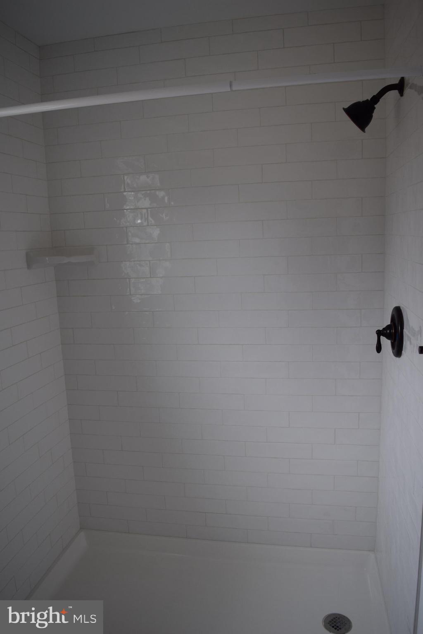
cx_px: 212
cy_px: 317
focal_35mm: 27
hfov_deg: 47.9
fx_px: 476
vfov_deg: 67.4
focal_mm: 18
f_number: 4
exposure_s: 1/60
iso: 400
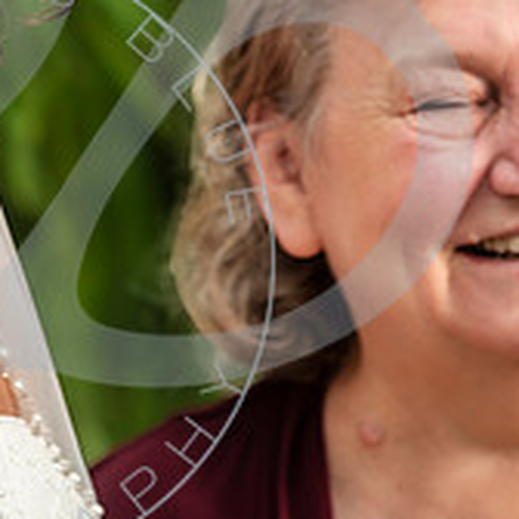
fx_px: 8956
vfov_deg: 3.3
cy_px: 2
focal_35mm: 528
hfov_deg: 3.3
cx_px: 111
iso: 400
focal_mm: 180
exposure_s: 1/1250
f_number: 2.8
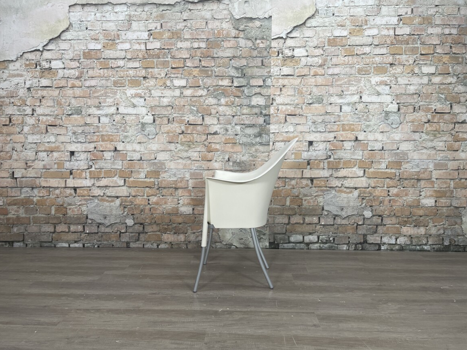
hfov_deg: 65.3
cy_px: 170
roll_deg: -0.4
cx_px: 232
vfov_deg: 51.3
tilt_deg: -5.1
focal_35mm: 27
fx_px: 364
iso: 100
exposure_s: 1/100
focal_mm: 5.1
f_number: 1.6
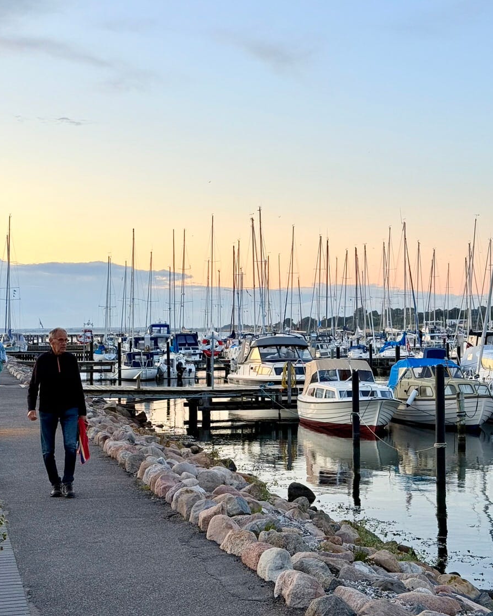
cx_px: 295
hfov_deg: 24.2
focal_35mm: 63
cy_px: 309
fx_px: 1150
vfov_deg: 30.0
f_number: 1.78
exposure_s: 1/100
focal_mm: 6.76
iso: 50
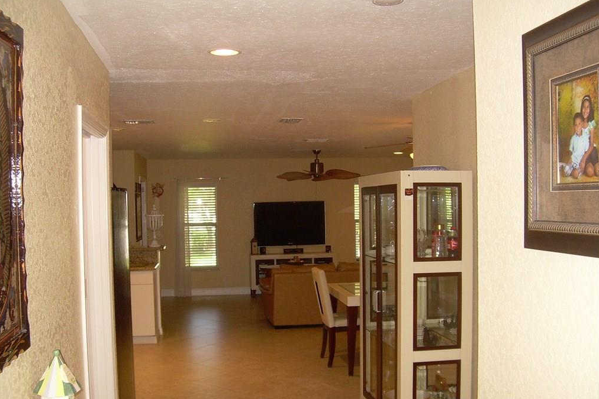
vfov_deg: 33.4
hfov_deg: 48.5
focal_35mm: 40
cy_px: 220
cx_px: 297
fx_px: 666
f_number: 2.8
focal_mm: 6.3
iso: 154
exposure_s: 1/60
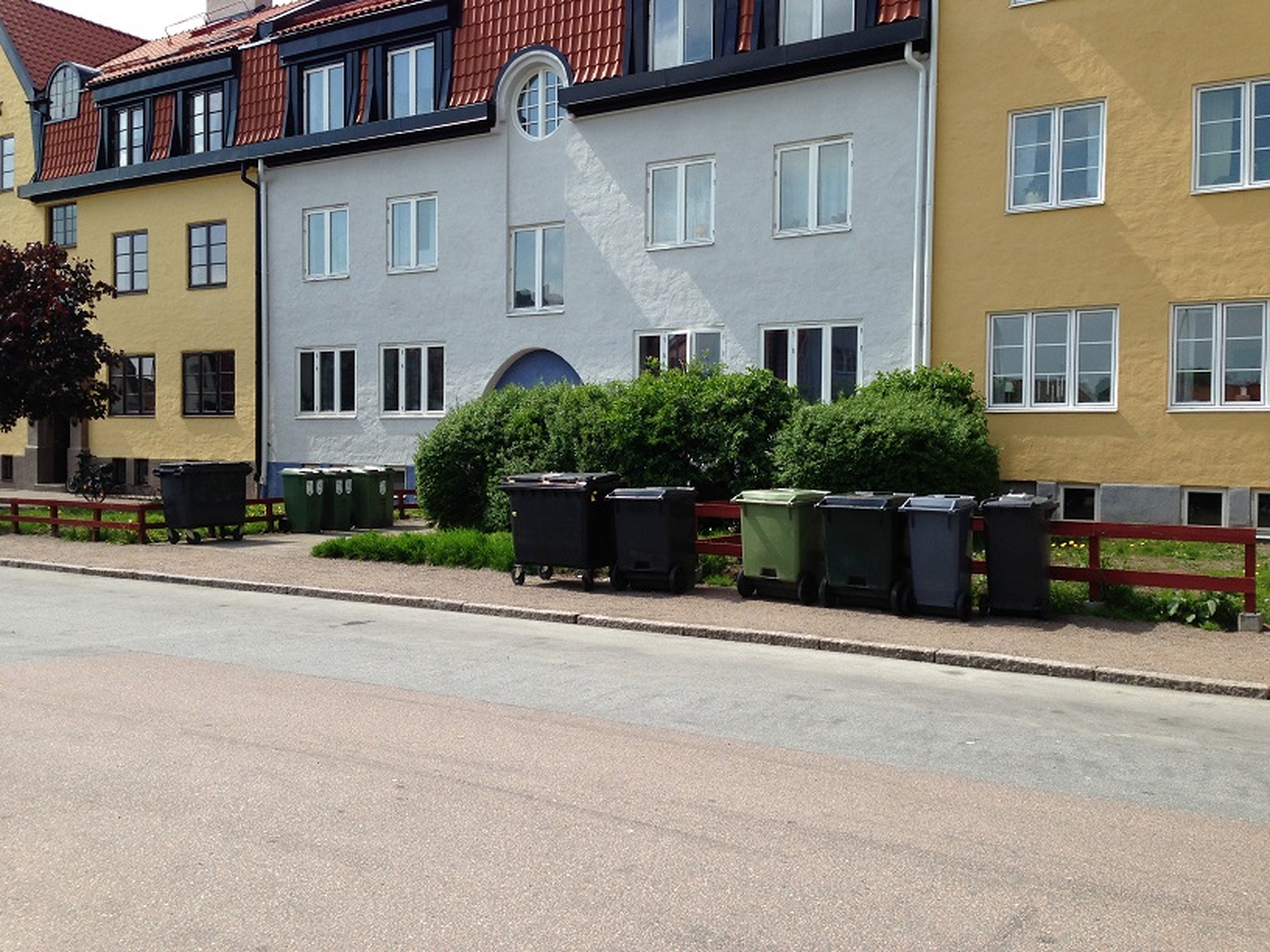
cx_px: 635
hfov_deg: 55.4
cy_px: 476
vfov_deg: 42.9
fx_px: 1211
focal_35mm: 33
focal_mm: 4.13
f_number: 2.4
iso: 50
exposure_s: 1/1372
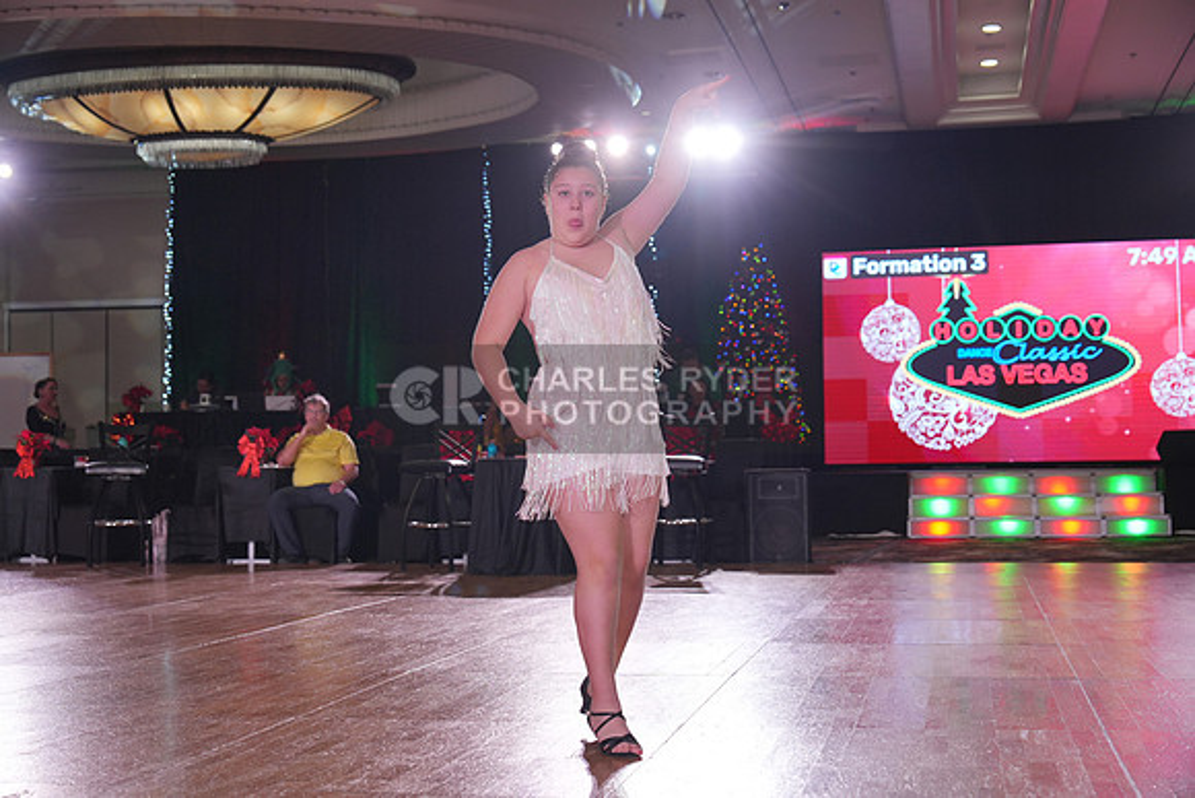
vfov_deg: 25.1
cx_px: 598
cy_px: 399
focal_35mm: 54
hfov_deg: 36.9
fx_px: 1793
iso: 1000
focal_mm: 54
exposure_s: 1/500
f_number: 4
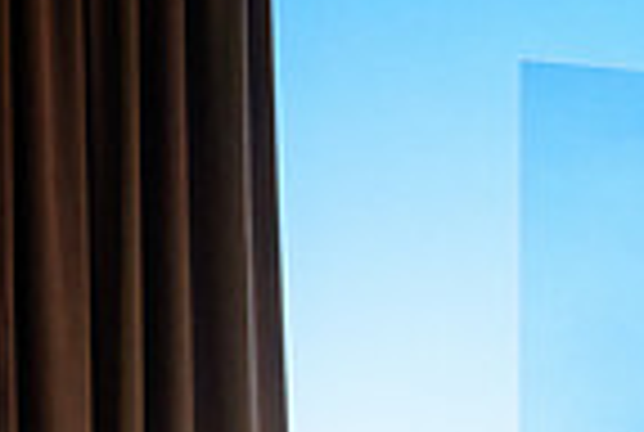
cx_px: 167
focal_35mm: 348
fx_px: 6238
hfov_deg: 5.9
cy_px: 799
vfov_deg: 3.9
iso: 1250
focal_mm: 86
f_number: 2.8
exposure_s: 1/160
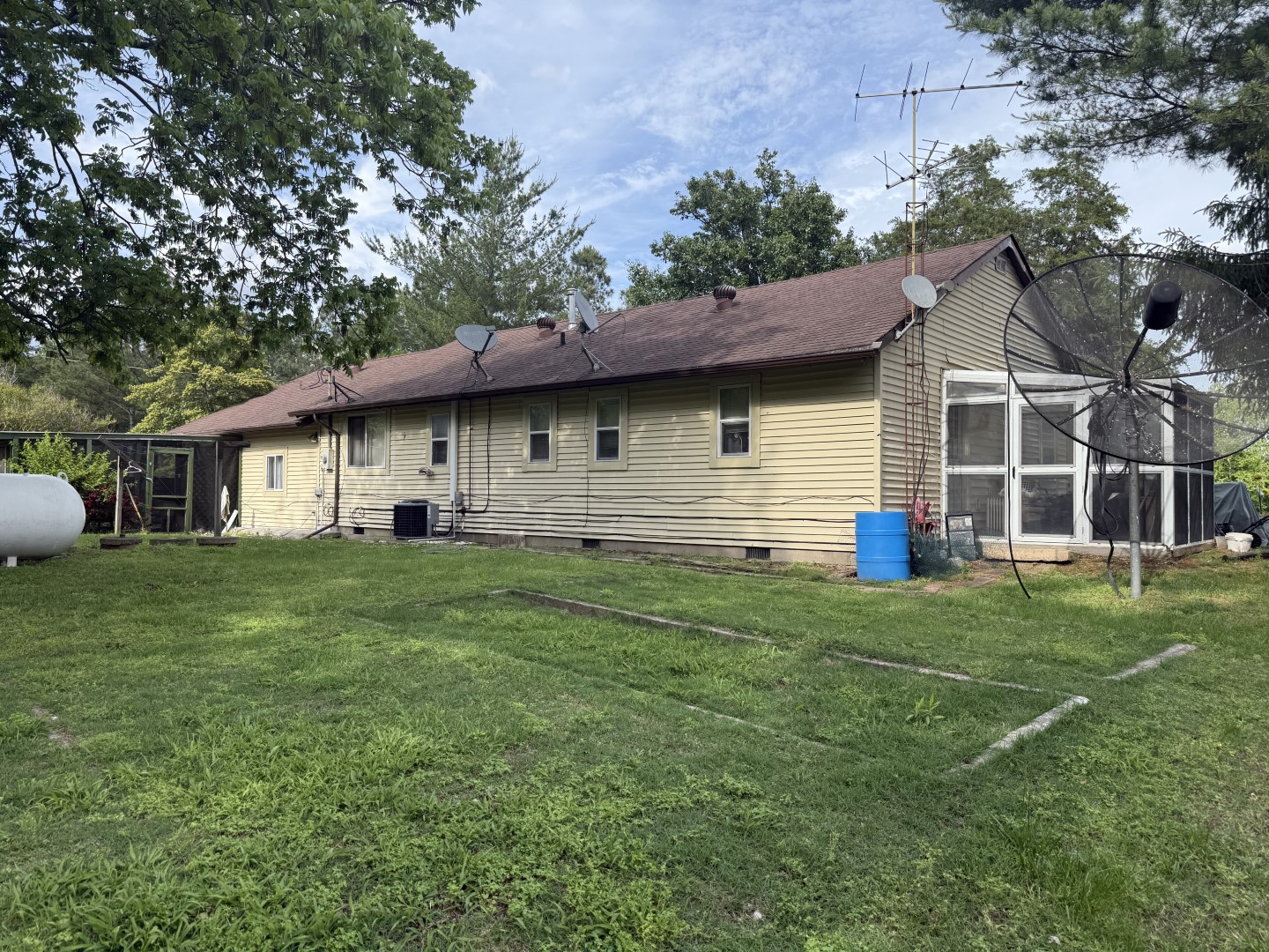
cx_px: 634
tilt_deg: +3.1
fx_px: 880
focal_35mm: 24
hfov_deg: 71.6
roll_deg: -0.1
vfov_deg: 56.8
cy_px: 476
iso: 80
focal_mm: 6.76
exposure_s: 1/2232
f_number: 1.78
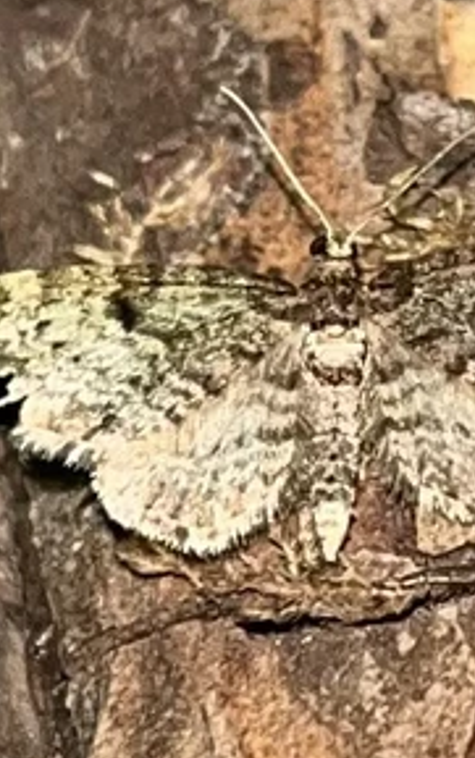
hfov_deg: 21.1
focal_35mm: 61
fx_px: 1262
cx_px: 375
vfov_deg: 33.2
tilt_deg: -50.9
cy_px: 252
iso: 32
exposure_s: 1/400
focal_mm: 5.1
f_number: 1.6
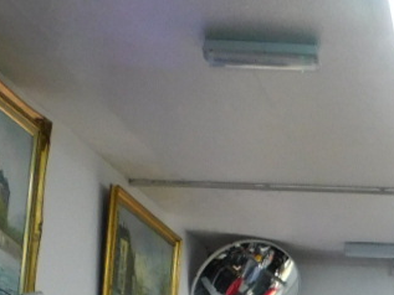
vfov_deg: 11.6
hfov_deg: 15.5
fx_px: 1321
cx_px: 610
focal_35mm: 116
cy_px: 565
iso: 125
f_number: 3
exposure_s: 1/60
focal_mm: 4
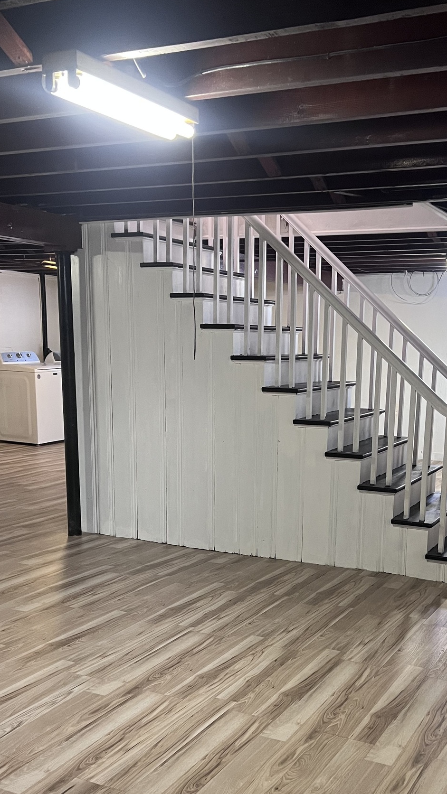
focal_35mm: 39
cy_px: 502
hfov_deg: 30.2
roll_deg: -0.5
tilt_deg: -11.2
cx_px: 293
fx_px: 822
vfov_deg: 51.0
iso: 400
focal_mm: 5.7
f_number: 1.5
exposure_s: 1/60
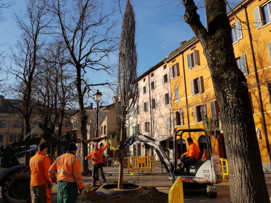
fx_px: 204
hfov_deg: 67.3
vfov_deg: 53.1
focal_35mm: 26
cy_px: 102
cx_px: 136
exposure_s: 1/1816
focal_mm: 4.2
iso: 40
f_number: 1.7
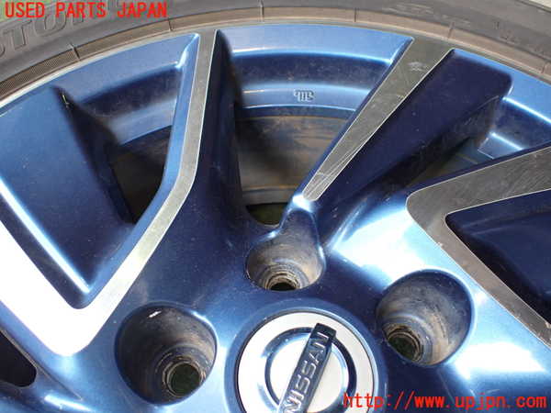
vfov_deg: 46.8
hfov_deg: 60.0
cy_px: 206
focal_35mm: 30
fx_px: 478
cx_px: 276
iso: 250
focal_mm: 5.4
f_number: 2.3
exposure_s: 1/125
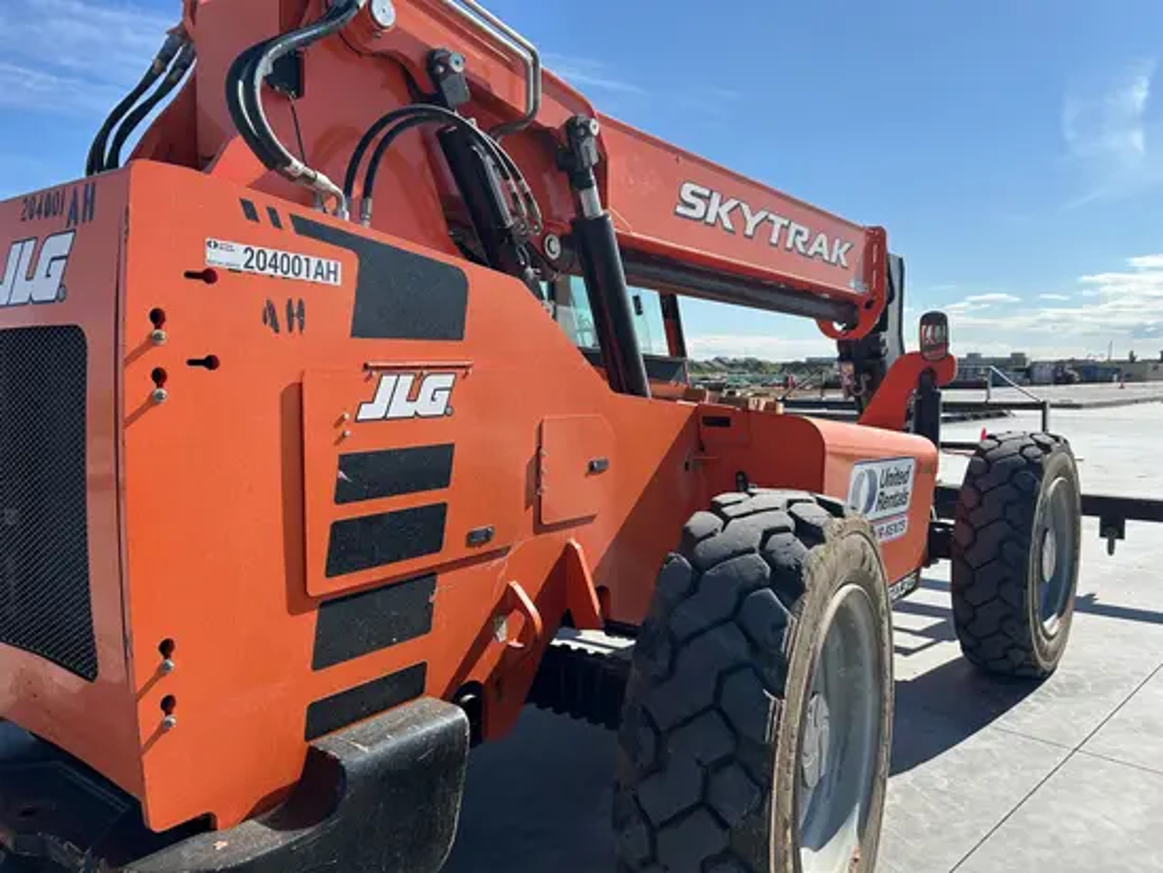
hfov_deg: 67.3
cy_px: 436
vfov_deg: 53.1
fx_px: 874
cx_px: 582
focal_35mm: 26
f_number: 1.5
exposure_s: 1/3571
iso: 50
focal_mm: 5.7
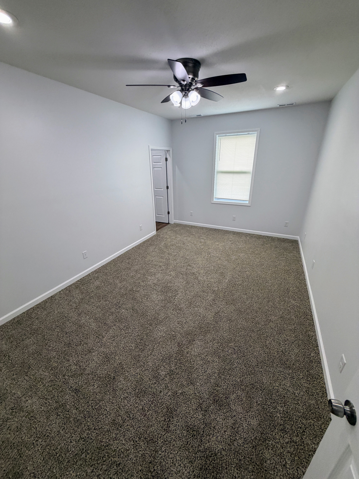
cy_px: 240
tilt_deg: -23.0
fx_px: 194
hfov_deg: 85.7
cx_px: 180
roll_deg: +1.0
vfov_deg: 102.1
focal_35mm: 14
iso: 200
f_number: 2.2
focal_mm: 2.22
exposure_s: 1/120
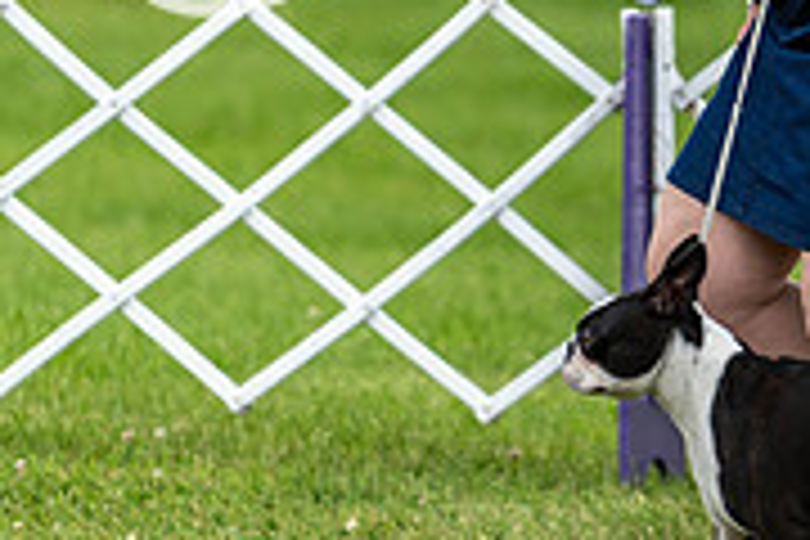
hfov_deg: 3.2
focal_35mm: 645
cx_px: 752
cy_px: 97
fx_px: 14511
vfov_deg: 2.1
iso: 320
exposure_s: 1/1000
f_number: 4
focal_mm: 200
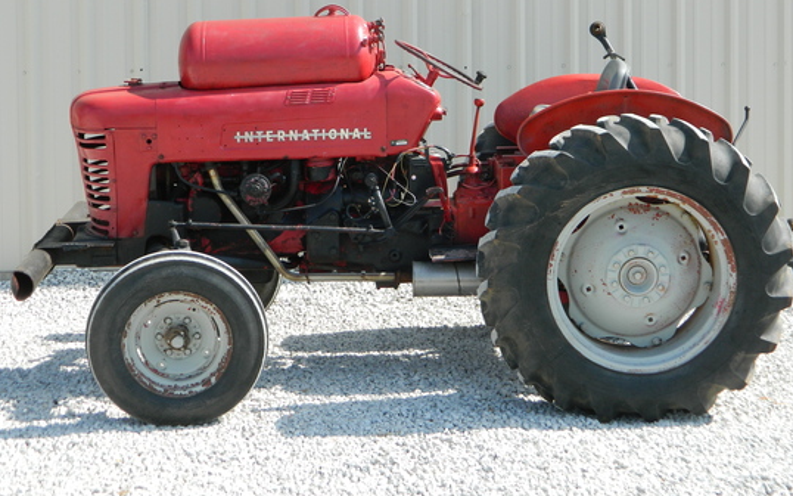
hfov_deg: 27.5
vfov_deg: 17.4
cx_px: 399
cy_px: 198
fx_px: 1621
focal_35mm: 75
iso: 80
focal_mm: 12.6
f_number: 4
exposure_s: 1/400
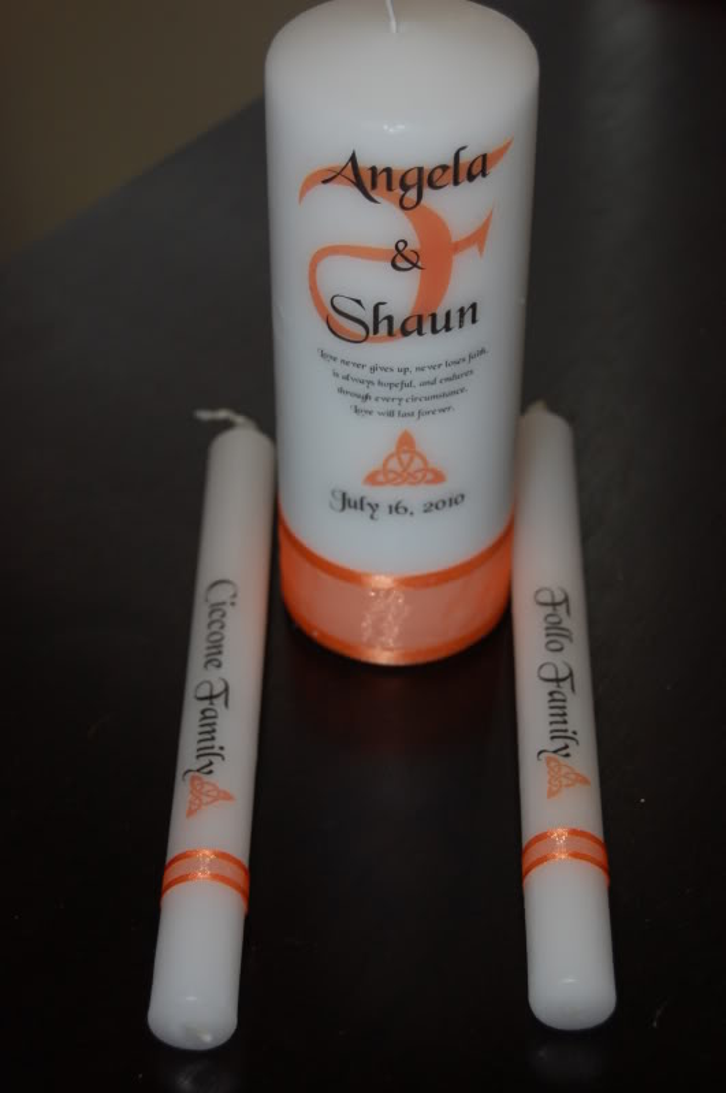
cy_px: 546
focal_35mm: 69
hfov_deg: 19.7
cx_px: 363
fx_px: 2092
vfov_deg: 29.3
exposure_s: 1/60
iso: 400
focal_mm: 46
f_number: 5.3
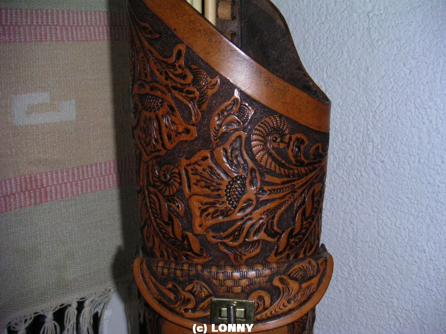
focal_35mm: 48
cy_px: 167
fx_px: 618
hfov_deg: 39.7
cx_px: 223
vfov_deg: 30.3
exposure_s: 1/45
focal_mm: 7.4
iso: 160
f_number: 6.7
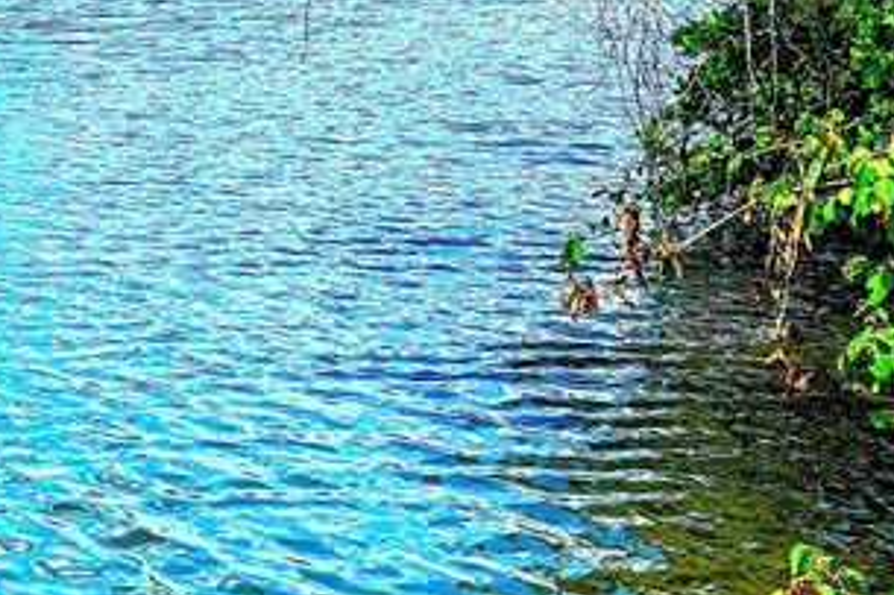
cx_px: -230
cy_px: -119
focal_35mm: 107
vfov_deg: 12.5
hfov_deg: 18.0
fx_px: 2656
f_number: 7.1
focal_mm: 30
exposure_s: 1/400
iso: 100
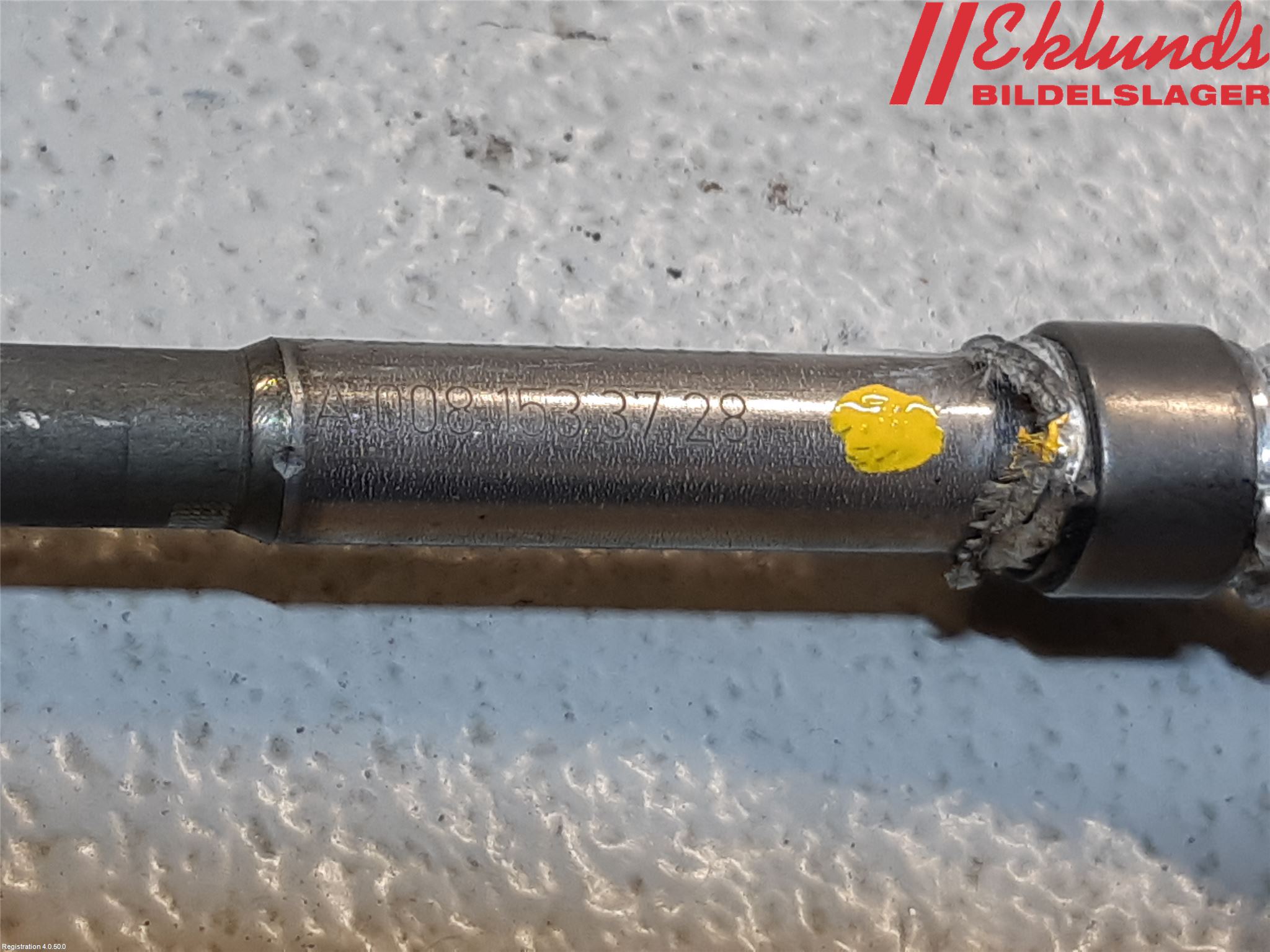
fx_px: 954
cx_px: 635
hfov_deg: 67.3
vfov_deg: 53.1
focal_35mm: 26
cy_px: 476
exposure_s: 1/50
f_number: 1.7
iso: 50
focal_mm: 3.93
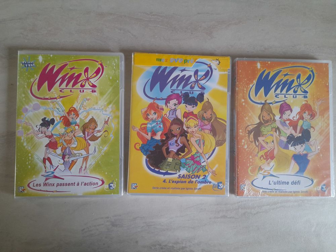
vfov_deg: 54.9
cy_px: 126
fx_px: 243
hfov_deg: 69.4
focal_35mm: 25
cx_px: 168
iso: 320
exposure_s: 1/60
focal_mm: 4.6
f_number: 2
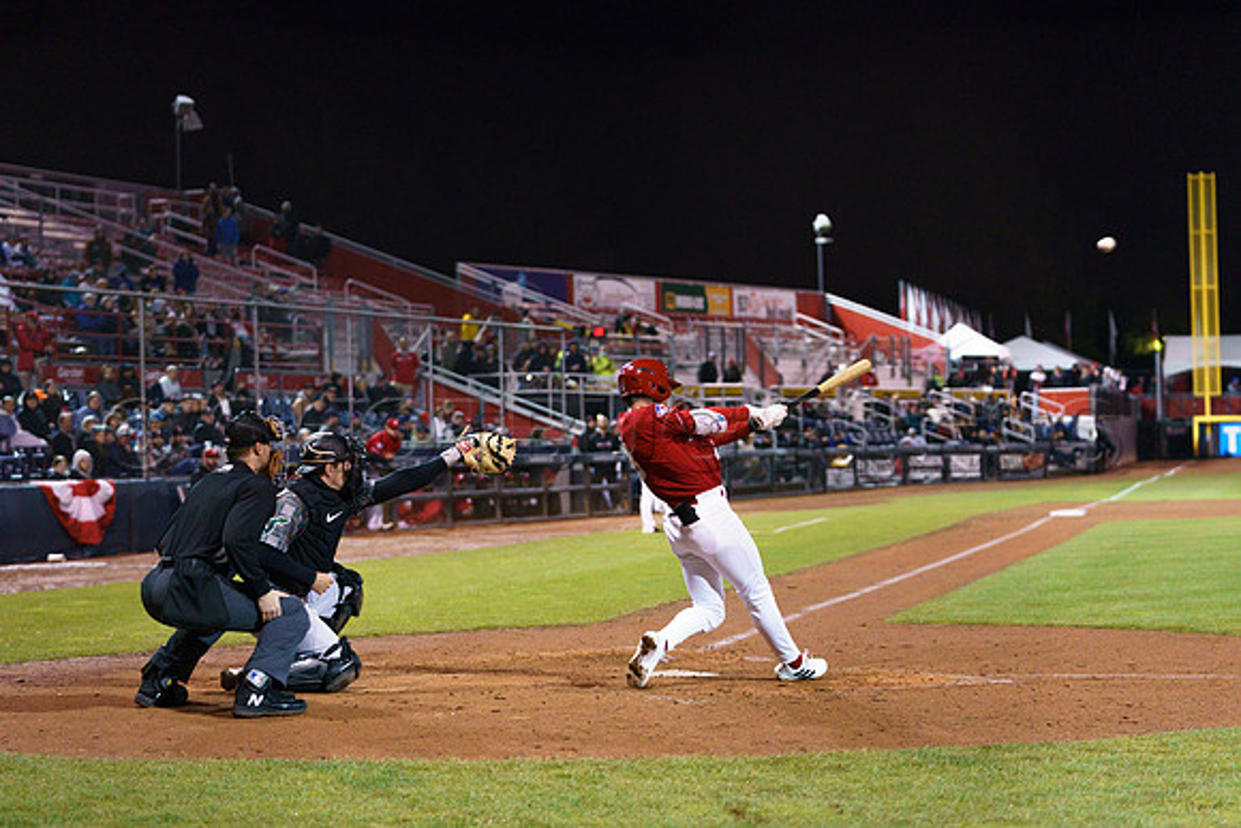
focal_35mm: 81
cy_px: 414
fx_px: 2801
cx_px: 620
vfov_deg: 16.8
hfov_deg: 25.0
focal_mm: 77
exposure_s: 1/1000
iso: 2000
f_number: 2.8
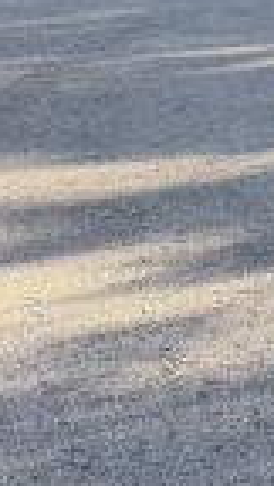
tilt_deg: -11.1
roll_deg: -0.4
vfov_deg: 17.2
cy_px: -19
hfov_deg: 8.6
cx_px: 788
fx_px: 1563
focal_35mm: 121
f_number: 1.78
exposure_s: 1/765
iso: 100
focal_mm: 6.76
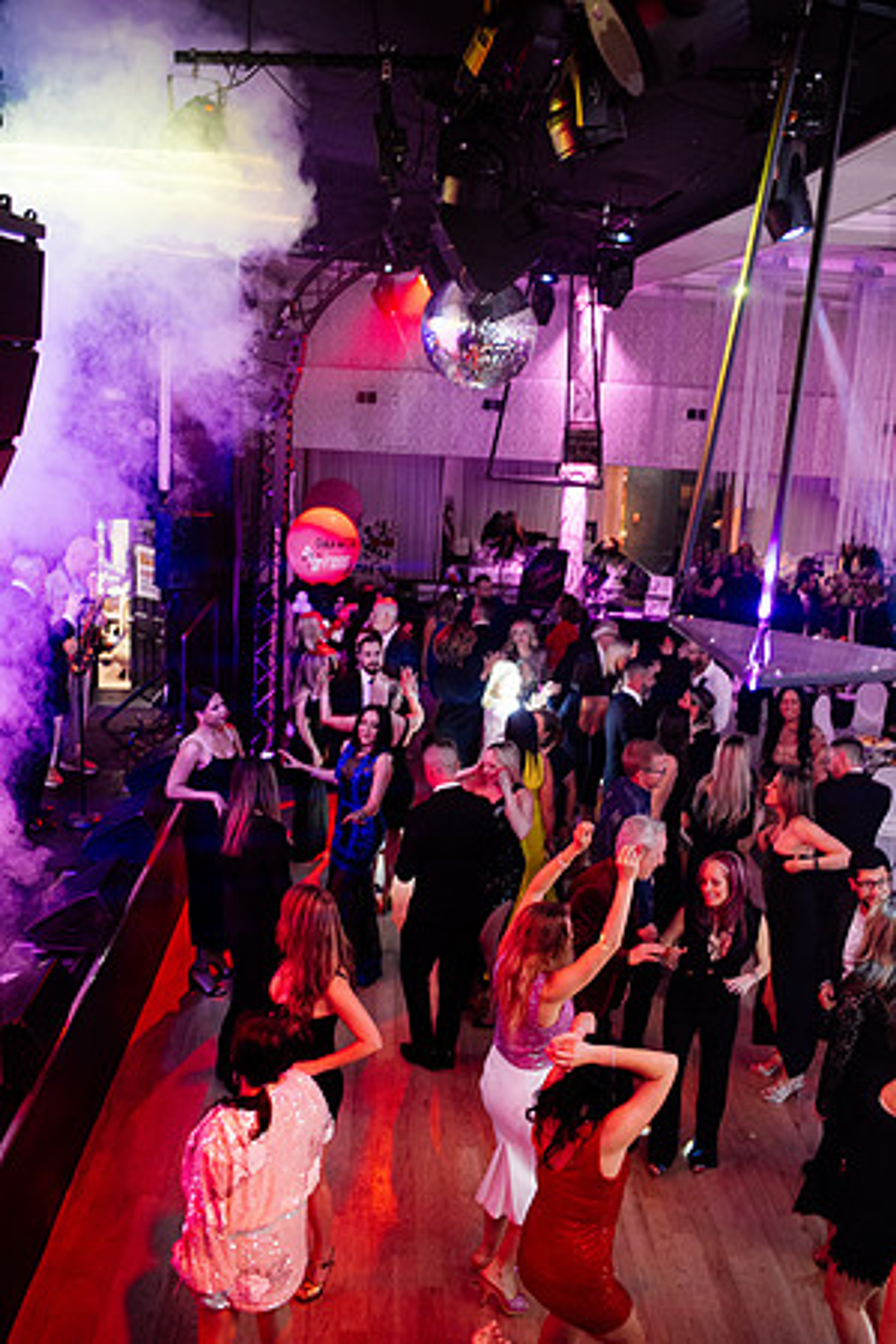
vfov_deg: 54.4
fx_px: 1307
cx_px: 448
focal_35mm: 35
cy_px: 672
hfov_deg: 37.9
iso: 2000
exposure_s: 1/200
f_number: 2.5
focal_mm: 35
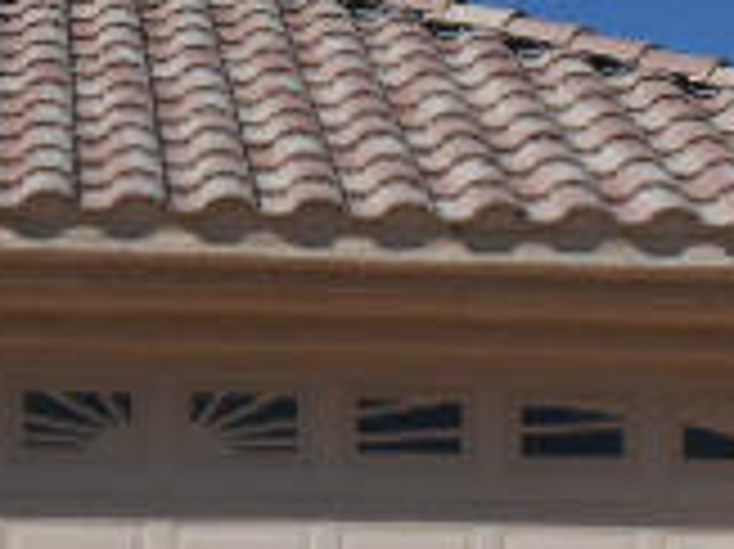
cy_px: 716
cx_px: 329
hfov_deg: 12.3
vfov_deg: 9.1
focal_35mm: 161
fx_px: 3411
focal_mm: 7.2
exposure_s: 1/2000
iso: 80
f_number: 3.9
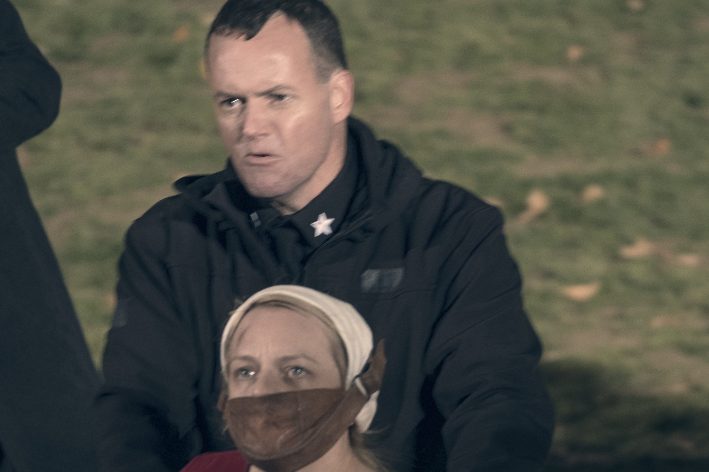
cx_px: 372
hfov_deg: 12.9
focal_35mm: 159
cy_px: 418
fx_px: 3131
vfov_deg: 8.6
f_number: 2.8
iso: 800
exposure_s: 1/200
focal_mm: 52
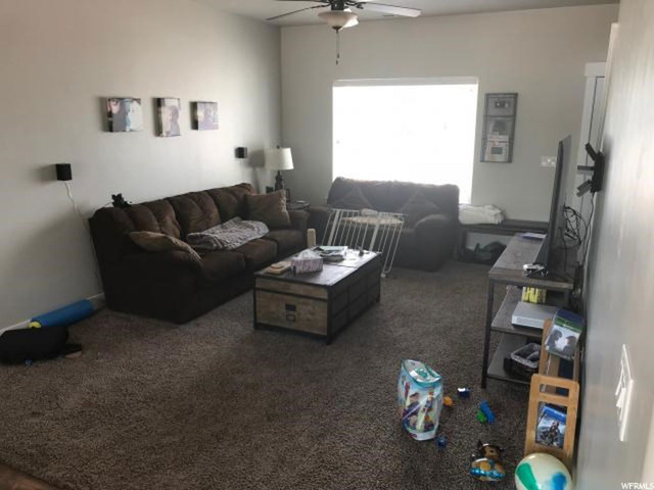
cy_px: 245
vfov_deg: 49.7
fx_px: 529
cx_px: 327
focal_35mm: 28
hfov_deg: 63.4
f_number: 1.8
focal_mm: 3.99
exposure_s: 1/40
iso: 25
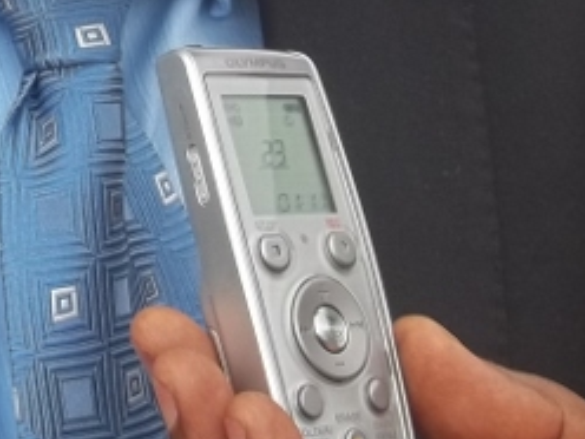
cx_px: -106
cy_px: -361
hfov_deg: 14.1
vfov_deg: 10.3
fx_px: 2298
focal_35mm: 136
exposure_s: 1/125
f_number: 3.3
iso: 64
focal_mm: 5.9
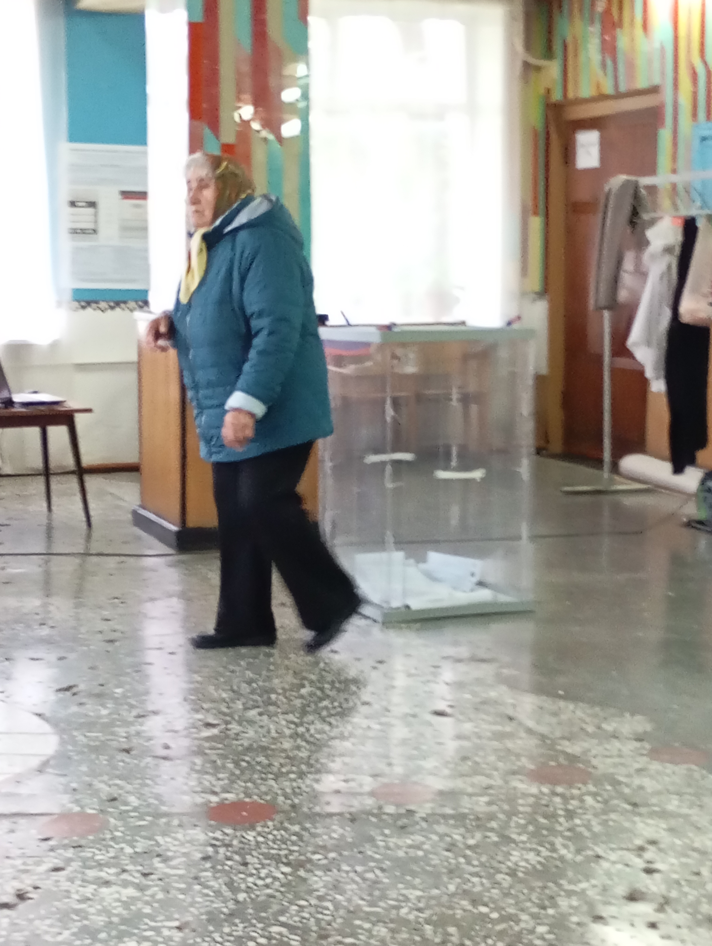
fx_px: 1723
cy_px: 473
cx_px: 356
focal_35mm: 63
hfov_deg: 23.3
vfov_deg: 30.7
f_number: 1.8
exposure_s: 1/20
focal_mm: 4.27
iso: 2298
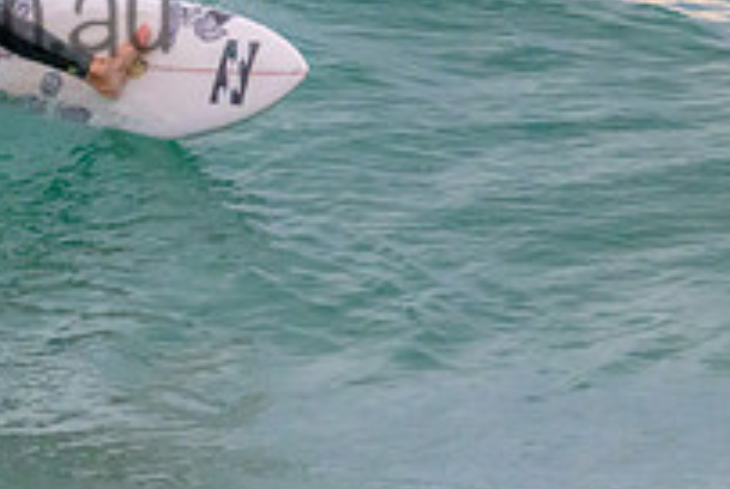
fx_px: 46361
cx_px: -209
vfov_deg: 0.6
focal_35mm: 2283
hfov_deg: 0.9
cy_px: -31
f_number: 11
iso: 12800
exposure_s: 1/1600
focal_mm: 800
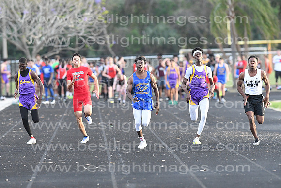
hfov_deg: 4.6
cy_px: 94
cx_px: 140
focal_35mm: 450
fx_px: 3513
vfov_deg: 3.1
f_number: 4
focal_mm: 300
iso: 3200
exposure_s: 1/1600
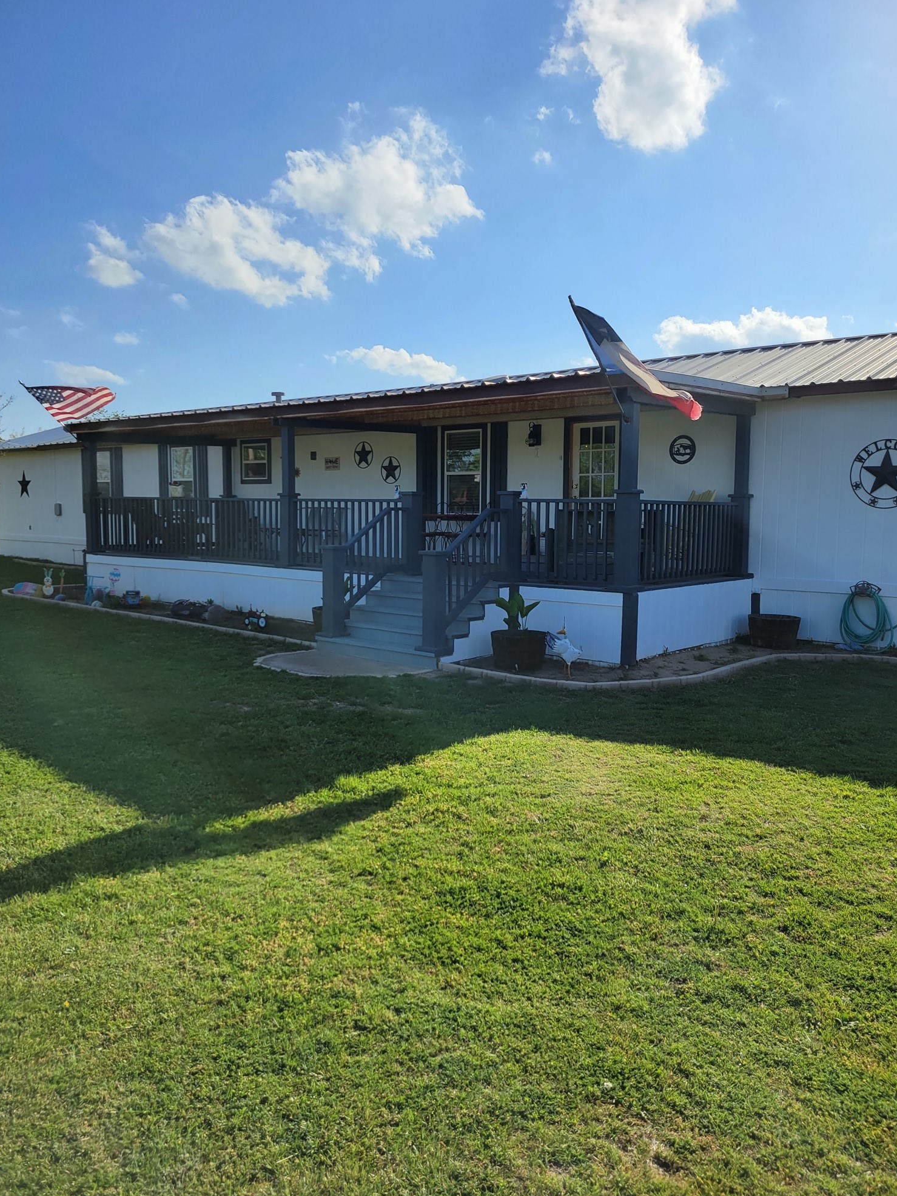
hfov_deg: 51.4
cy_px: 601
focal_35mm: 27
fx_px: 933
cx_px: 452
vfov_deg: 65.3
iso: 40
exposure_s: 1/3194
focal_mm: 5.4
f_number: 1.8
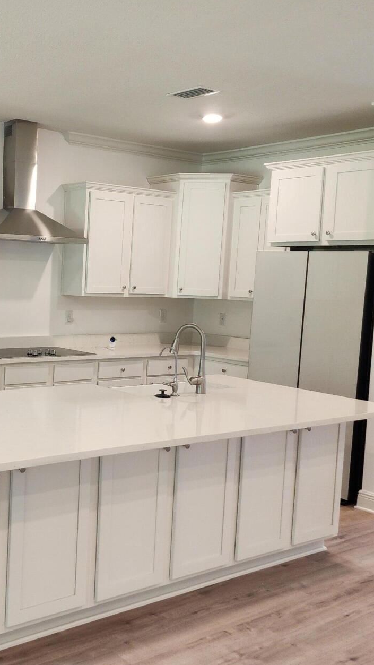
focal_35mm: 40
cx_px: 26
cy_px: 338
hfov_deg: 28.4
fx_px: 705
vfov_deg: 50.5
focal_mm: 6.4
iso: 250
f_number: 1.8
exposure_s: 1/120
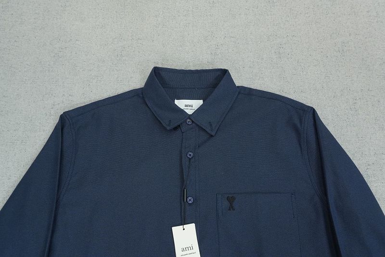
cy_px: 128
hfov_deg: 53.1
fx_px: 385
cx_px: 192
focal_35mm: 36
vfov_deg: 36.9
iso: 1000
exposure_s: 1/160
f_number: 8
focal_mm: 24
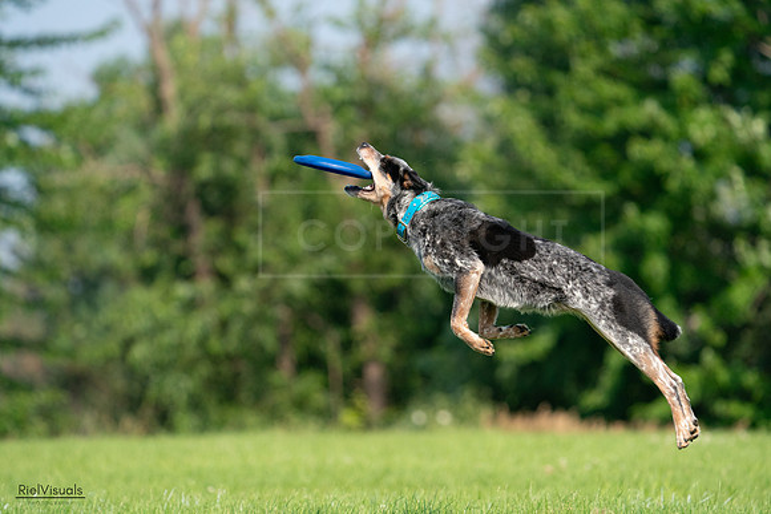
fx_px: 7626
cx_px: 386
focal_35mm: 356
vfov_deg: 3.9
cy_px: 257
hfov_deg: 5.8
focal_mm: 356
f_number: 6.3
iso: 1600
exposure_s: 1/4000
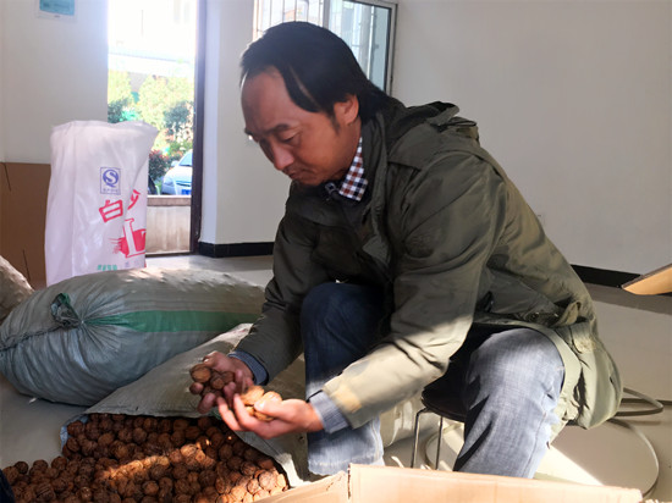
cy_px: 252
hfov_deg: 61.7
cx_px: 336
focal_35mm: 29
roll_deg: -2.0
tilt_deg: -8.7
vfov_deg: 48.2
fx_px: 563
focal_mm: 4.15
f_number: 2.2
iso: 40
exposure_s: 1/100
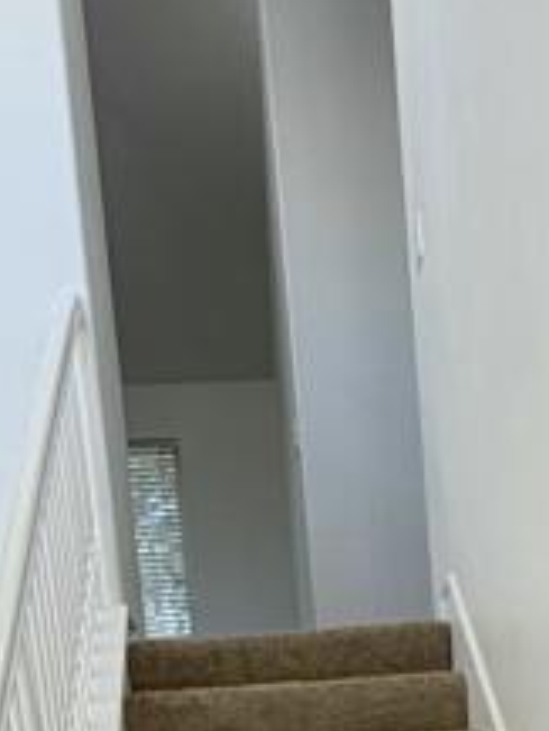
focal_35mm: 66
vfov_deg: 23.2
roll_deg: +4.0
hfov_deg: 22.0
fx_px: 1394
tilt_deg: -8.3
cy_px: 1118
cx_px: 424
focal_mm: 2.22
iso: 80
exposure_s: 1/120
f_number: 2.2
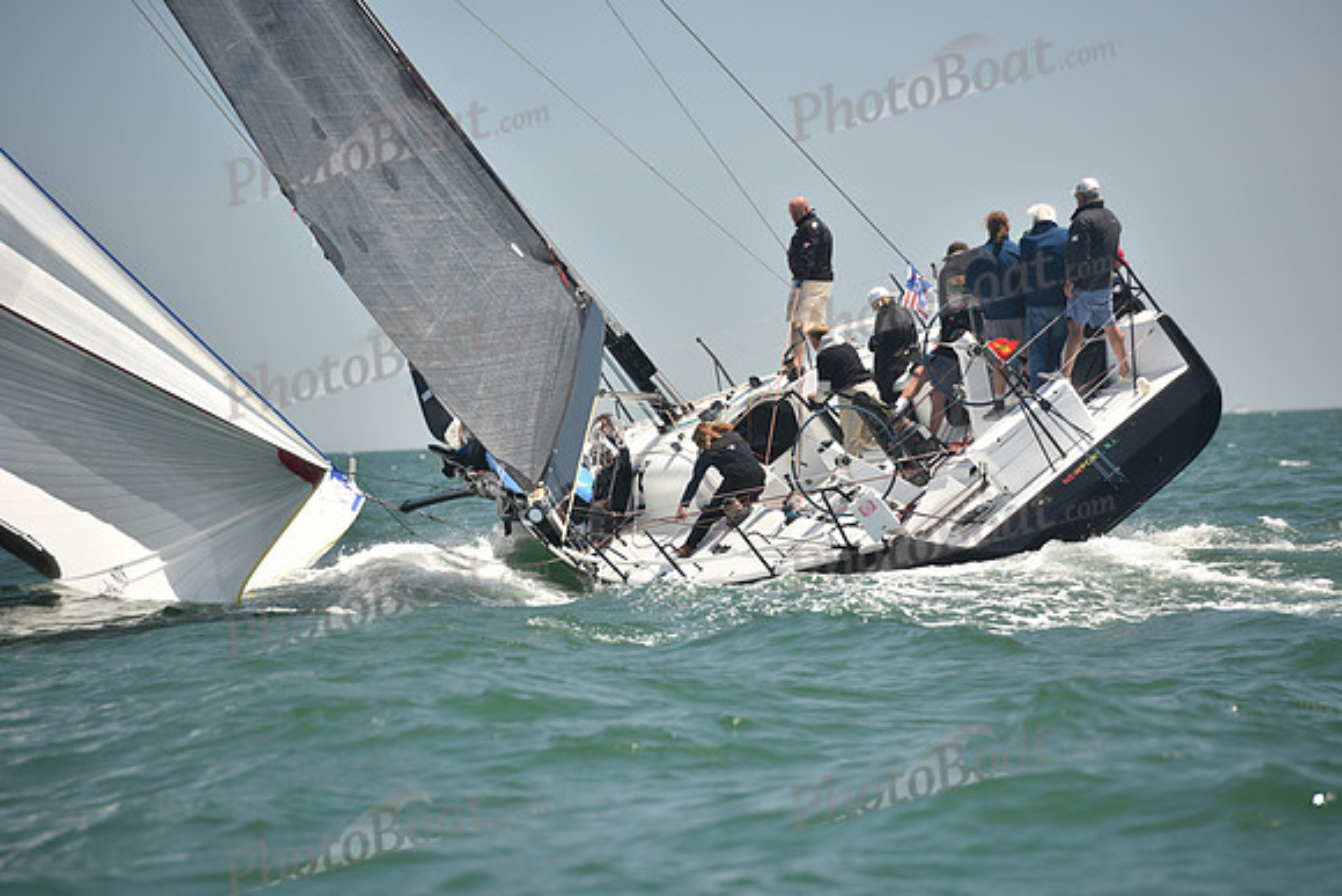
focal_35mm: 200
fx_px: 7457
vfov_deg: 6.9
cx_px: 671
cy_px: 448
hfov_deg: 10.3
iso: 250
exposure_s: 1/800
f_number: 4.5
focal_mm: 200
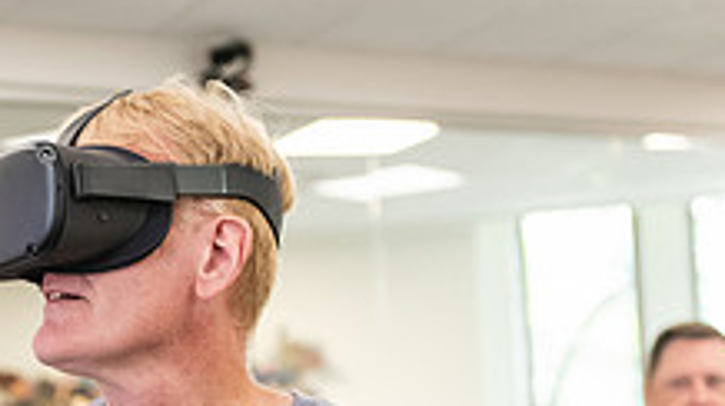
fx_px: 2573
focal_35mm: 134
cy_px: 491
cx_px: 53
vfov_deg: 8.9
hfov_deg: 15.8
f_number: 3.2
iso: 1600
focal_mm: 48
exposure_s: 1/160
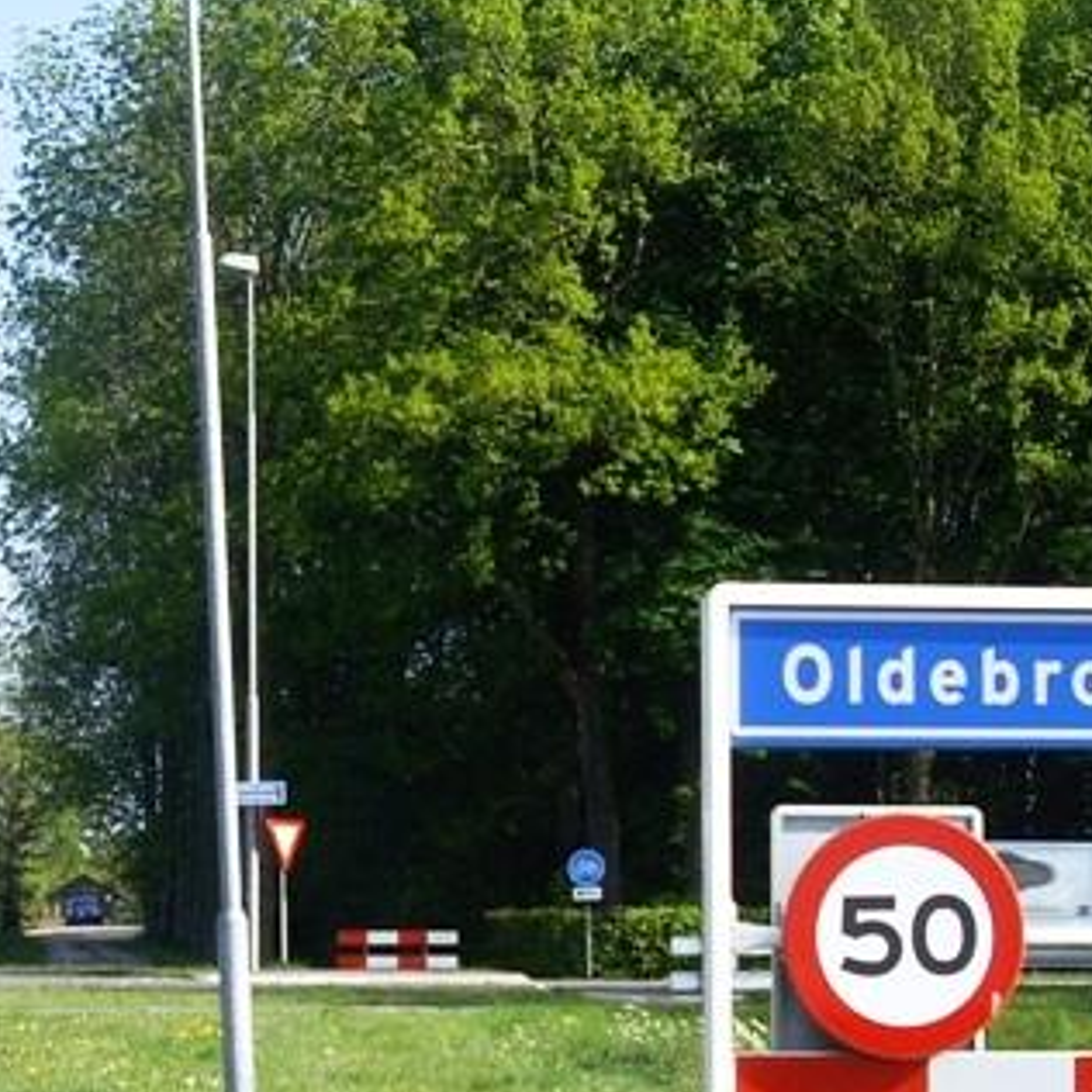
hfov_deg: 25.2
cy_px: 736
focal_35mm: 68
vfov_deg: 25.2
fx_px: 2427
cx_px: 771
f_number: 8
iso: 64
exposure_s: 1/80
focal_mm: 7.9
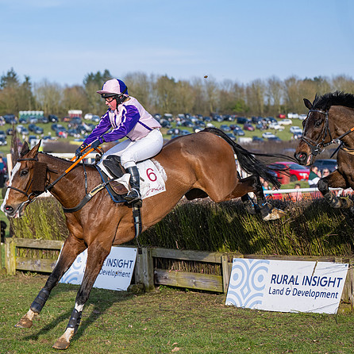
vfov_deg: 19.1
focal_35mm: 91
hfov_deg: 19.1
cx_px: 151
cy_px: 176
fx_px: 1053
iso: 400
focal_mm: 70
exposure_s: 1/4000
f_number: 2.8
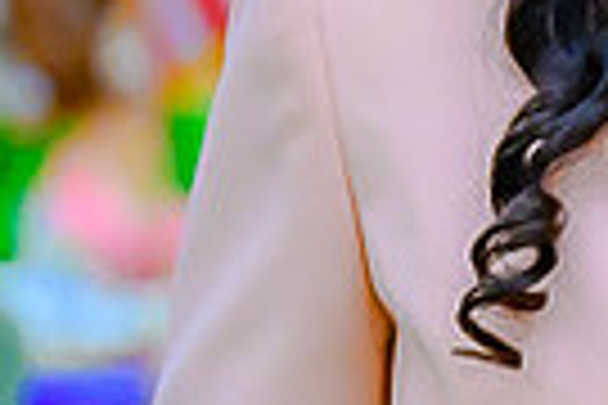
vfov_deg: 2.5
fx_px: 9271
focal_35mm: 549
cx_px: 1225
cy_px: 153
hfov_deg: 3.7
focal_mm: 70
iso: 640
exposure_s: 1/125
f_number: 2.8
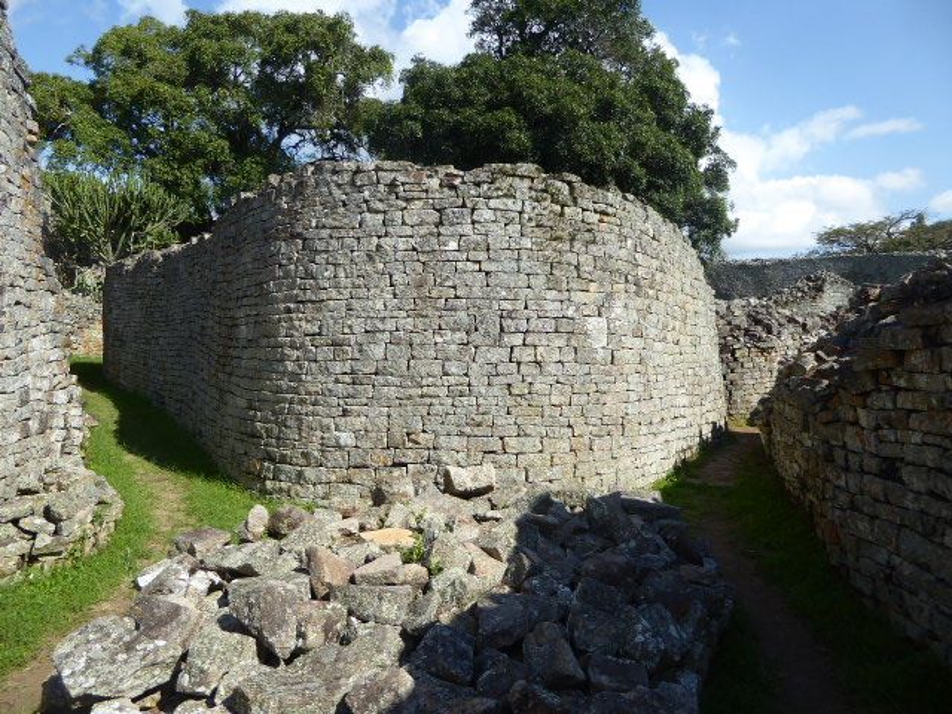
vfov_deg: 54.9
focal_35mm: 25
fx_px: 688
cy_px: 357
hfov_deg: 69.4
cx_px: 476
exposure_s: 1/800
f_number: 3.3
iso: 80
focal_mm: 4.3
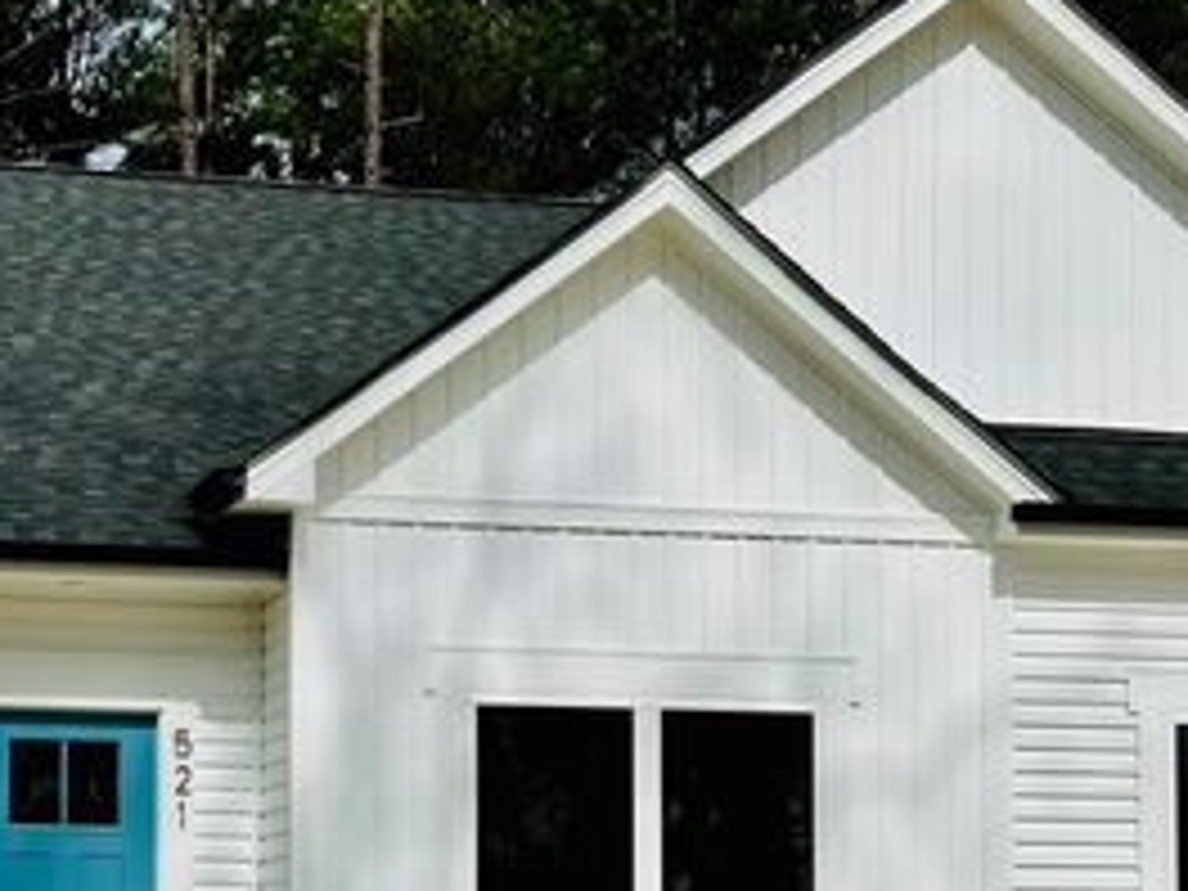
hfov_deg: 21.4
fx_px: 3123
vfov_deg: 16.1
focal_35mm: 91
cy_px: 776
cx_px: 310
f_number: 1.78
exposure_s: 1/12048
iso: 64
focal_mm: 6.86
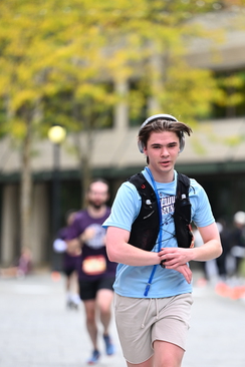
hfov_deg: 5.5
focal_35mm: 248
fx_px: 2531
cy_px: 223
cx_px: 163
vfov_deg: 8.3
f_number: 2.8
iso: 640
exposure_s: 1/2000
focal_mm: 165
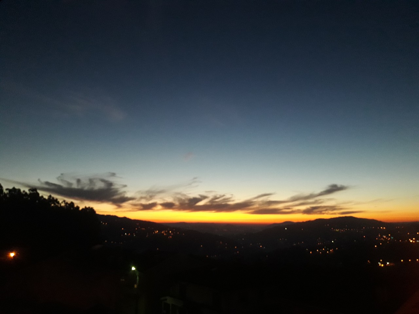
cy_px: 157
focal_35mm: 28
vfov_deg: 49.7
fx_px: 339
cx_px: 210
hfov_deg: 63.4
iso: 500
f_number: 1.9
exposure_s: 1/17
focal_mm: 3.7
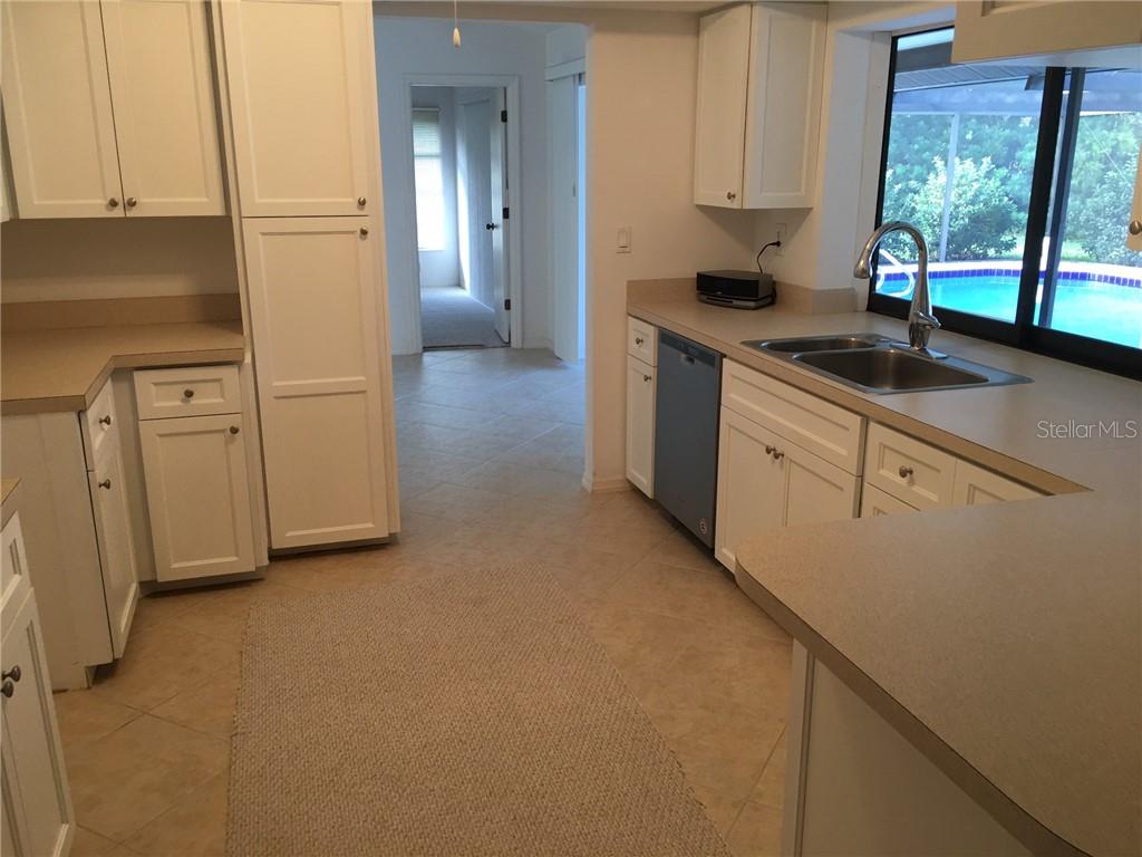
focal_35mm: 29
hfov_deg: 61.7
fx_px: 957
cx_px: 571
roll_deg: -0.6
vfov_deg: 48.2
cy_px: 428
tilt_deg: -13.1
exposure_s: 1/15
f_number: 2.2
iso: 25
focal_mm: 4.15
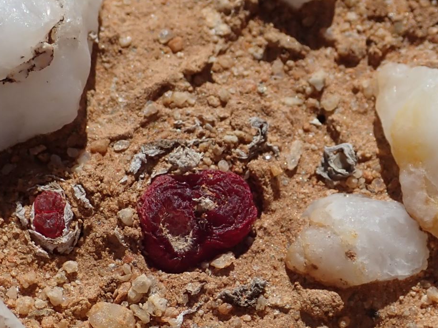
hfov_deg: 19.6
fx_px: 1265
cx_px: 211
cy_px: 224
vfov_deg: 14.8
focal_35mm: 100
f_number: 13
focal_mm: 8.41
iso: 100
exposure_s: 1/200
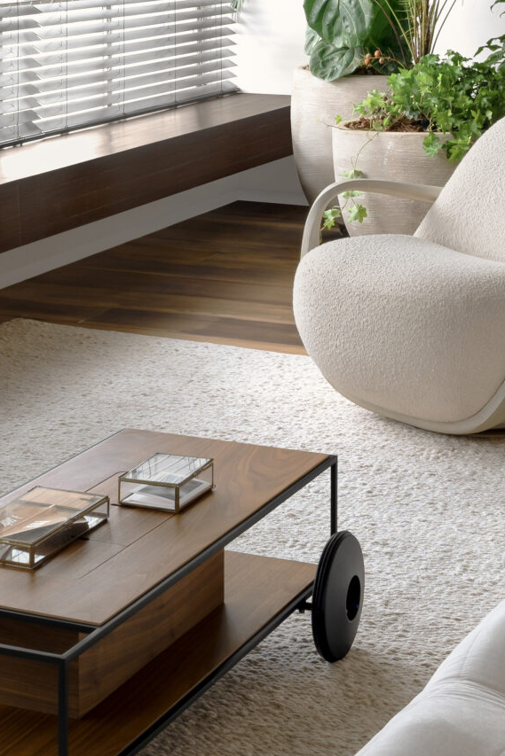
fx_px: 1975
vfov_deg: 20.8
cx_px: 102
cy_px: -53
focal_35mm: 94
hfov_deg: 14.5
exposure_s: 6
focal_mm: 31.3
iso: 160
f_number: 11
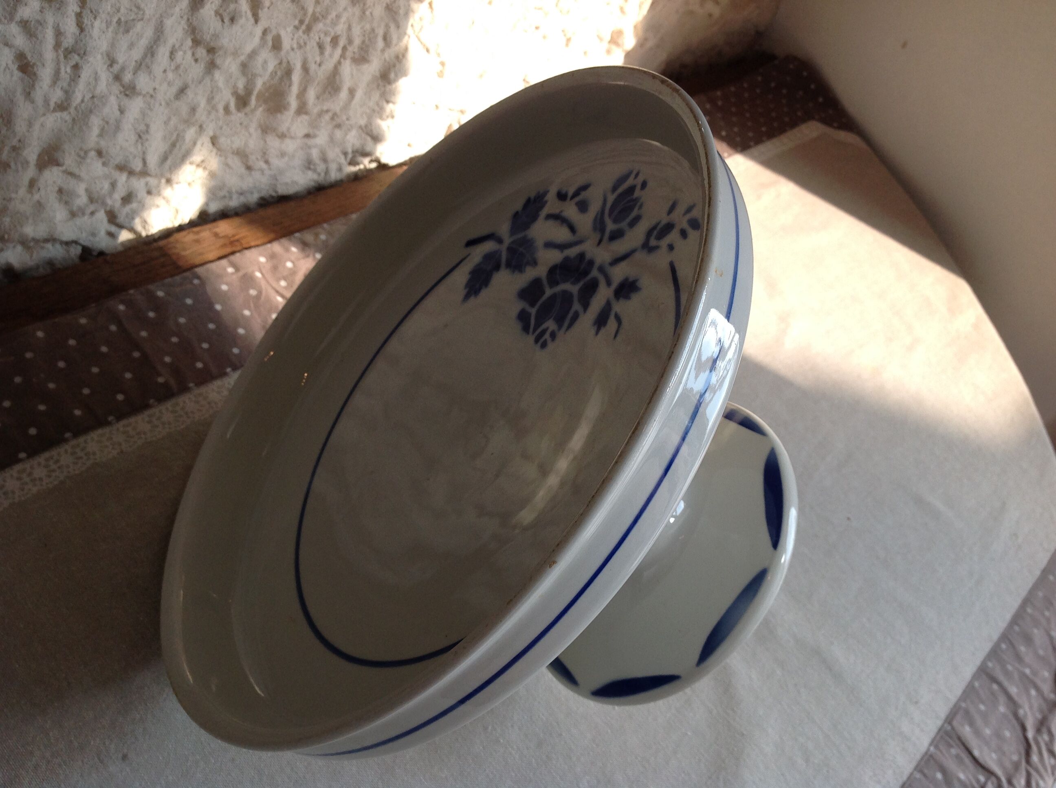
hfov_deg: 52.7
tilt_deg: -45.9
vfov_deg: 40.6
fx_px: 1066
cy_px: 394
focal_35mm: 35
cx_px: 528
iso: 64
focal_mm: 4.28
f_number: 2.4
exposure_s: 1/120
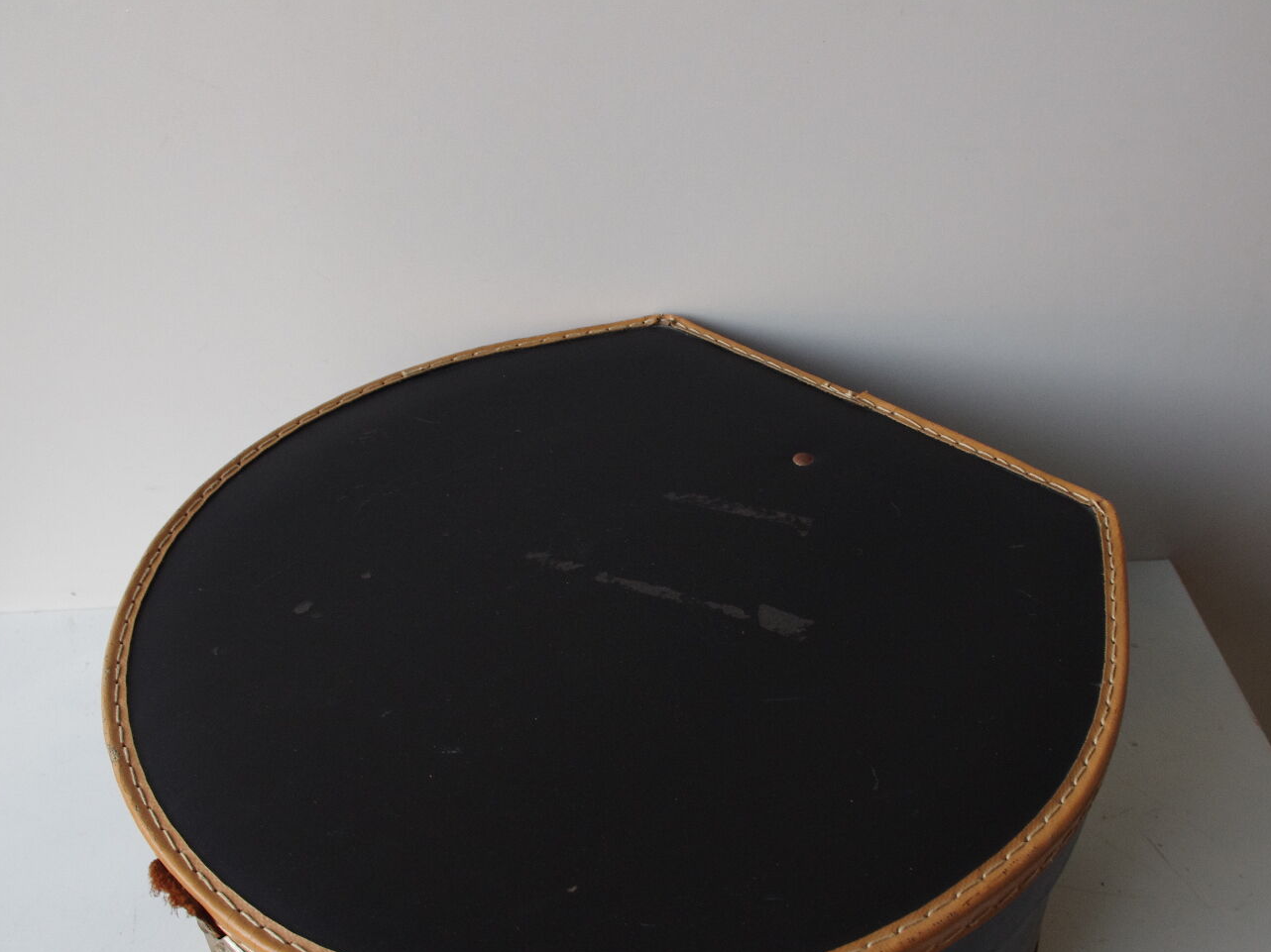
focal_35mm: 35
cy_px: 568
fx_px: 1285
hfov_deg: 52.6
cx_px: 640
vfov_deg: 40.5
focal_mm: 18
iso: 800
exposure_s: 1/50
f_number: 7.1
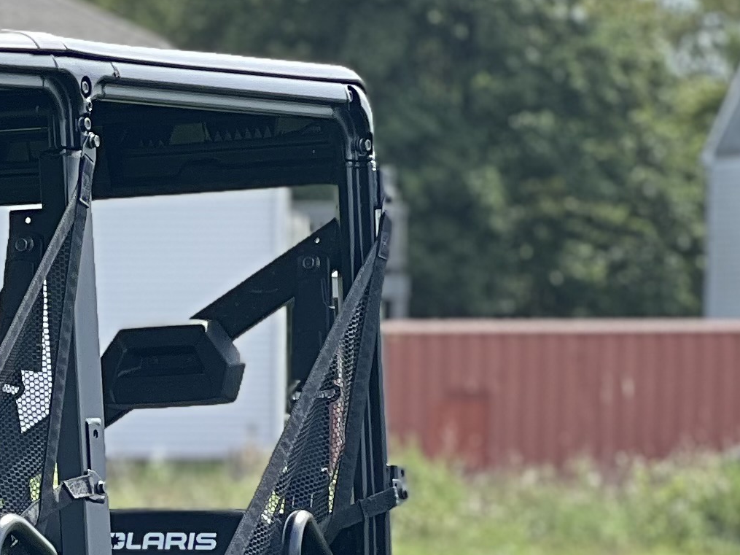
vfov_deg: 4.8
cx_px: -507
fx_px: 6541
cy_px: 855
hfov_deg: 6.4
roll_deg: -0.2
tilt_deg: -4.0
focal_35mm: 306
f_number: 2.8
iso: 25
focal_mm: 9
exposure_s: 1/221
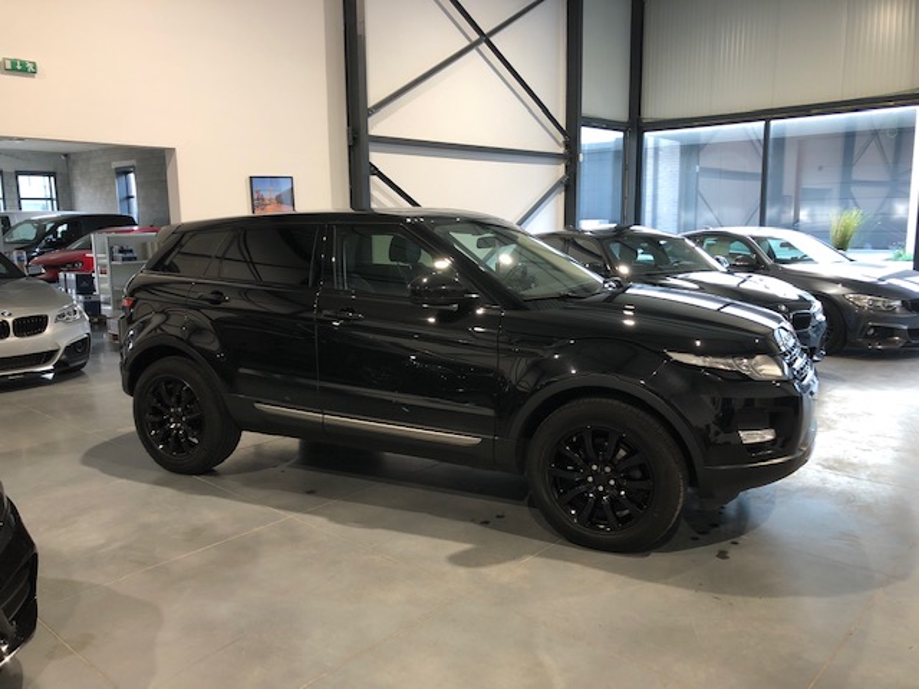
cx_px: 460
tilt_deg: -9.8
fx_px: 743
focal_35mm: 28
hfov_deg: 63.4
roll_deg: +0.6
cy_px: 344
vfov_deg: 49.7
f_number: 1.8
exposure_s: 1/20
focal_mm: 3.99
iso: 40
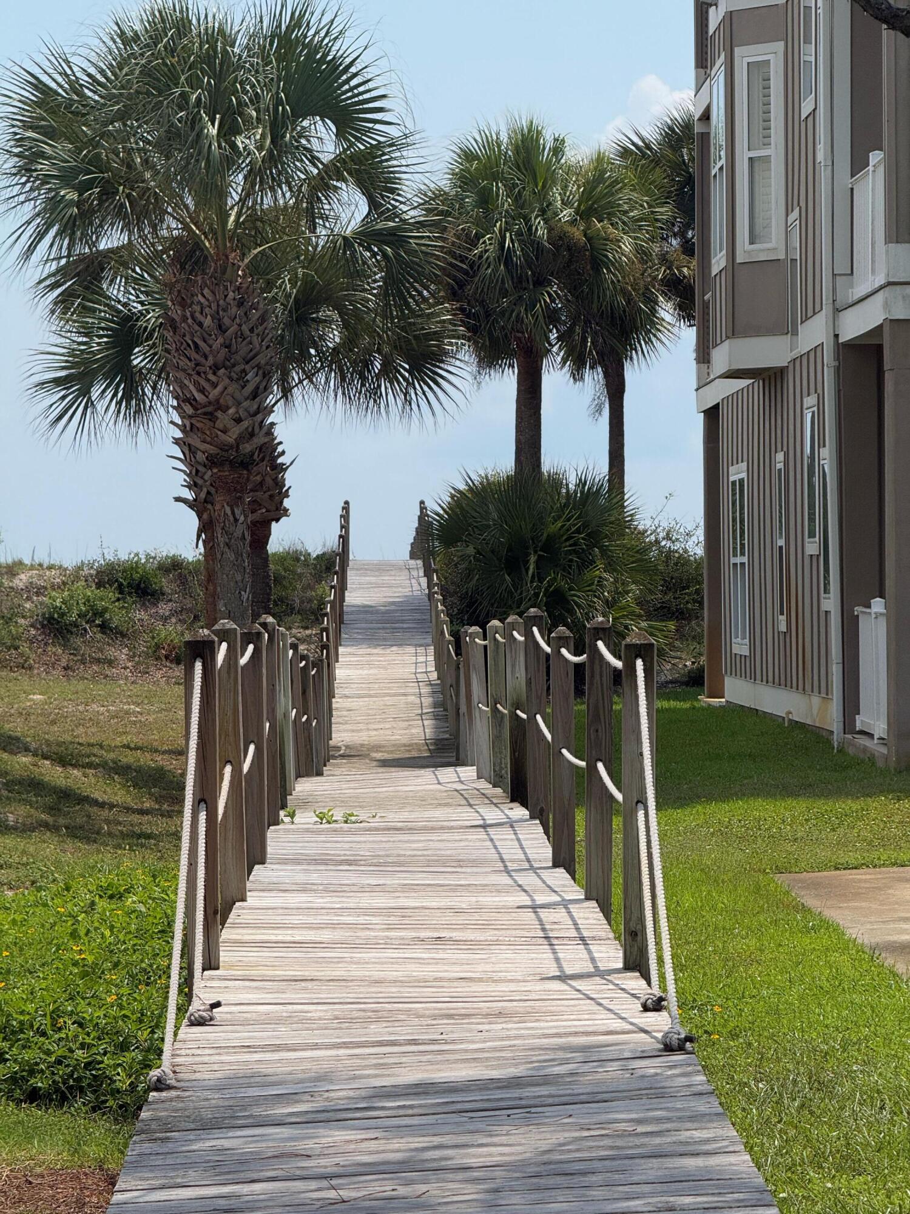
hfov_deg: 12.3
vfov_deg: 16.4
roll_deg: +0.8
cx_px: 455
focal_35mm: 120
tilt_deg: +1.3
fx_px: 4206
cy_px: 607
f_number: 2.8
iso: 50
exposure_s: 1/2525
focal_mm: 15.66
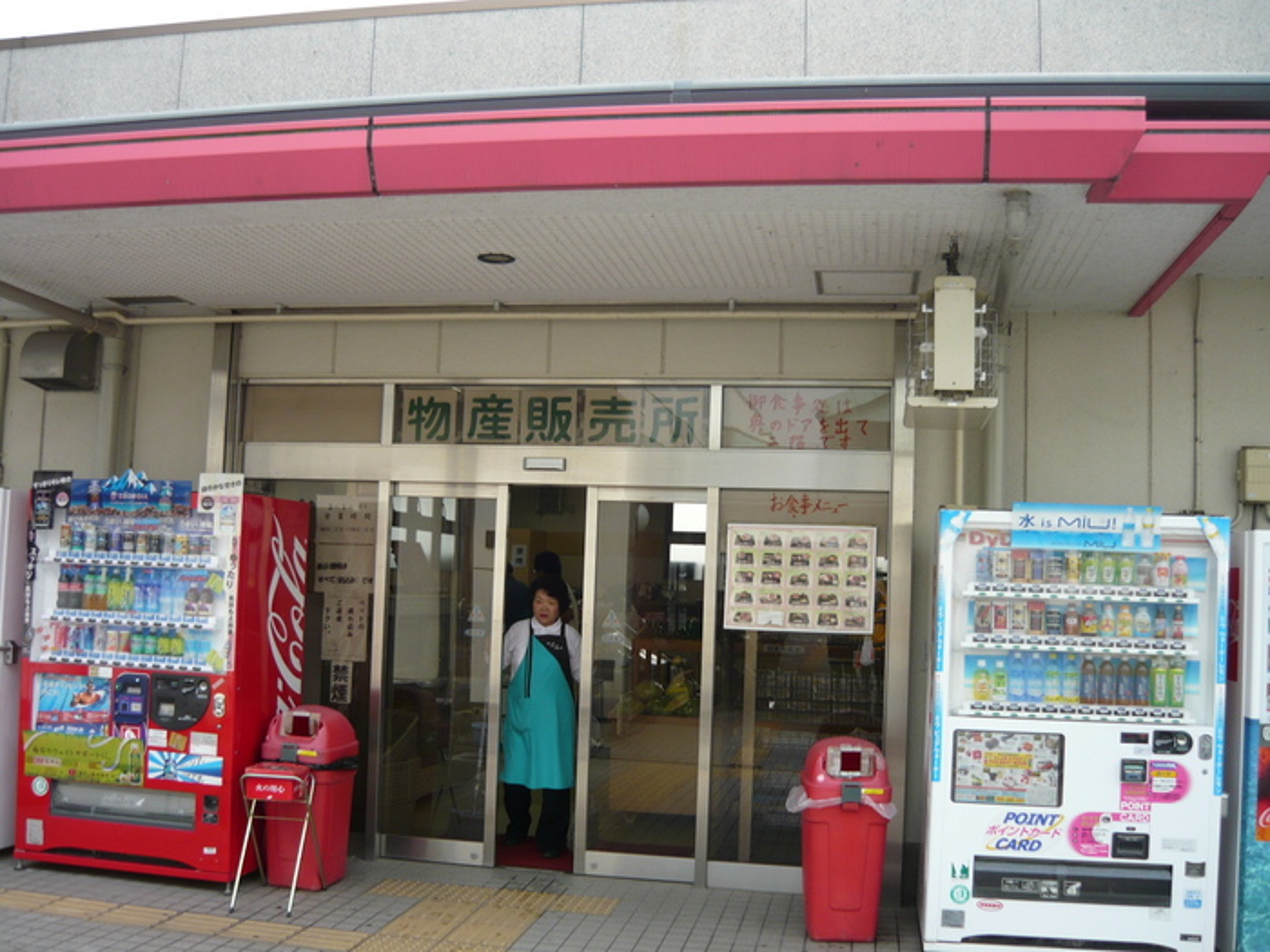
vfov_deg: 42.9
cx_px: 635
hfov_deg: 55.4
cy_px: 476
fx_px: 1211
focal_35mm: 33
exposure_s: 1/320
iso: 100
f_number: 2.8
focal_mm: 5.5
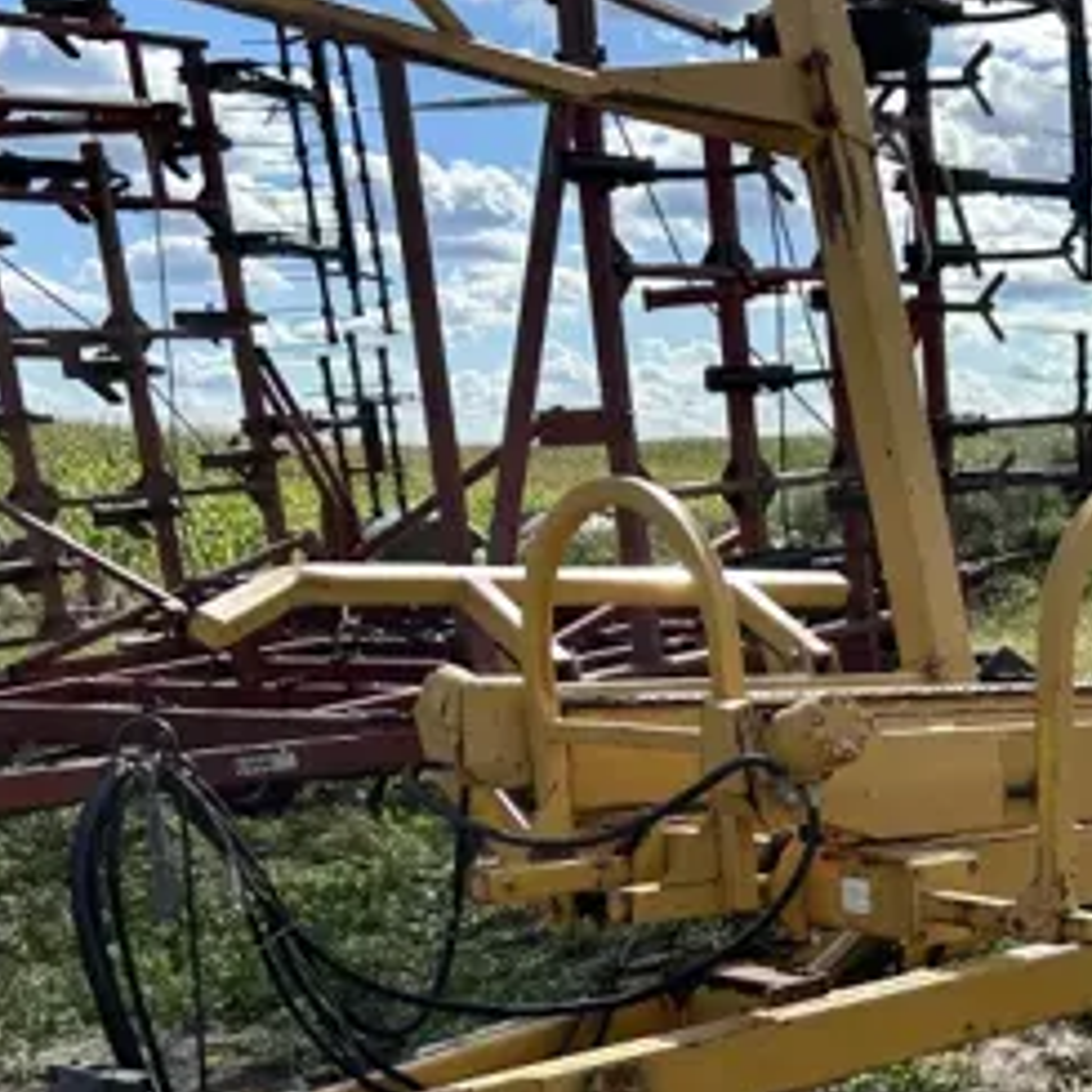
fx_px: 2141
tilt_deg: -12.7
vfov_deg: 27.3
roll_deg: +0.9
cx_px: 1061
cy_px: 1030
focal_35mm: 60
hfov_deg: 27.2
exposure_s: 1/2632
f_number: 1.5
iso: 50
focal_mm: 5.7
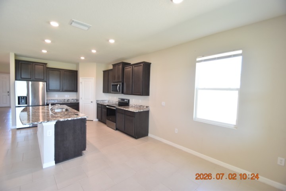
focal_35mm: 15
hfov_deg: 100.4
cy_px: 96
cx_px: 143
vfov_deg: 77.3
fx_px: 119
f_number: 3.5
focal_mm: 10
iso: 800
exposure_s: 1/125
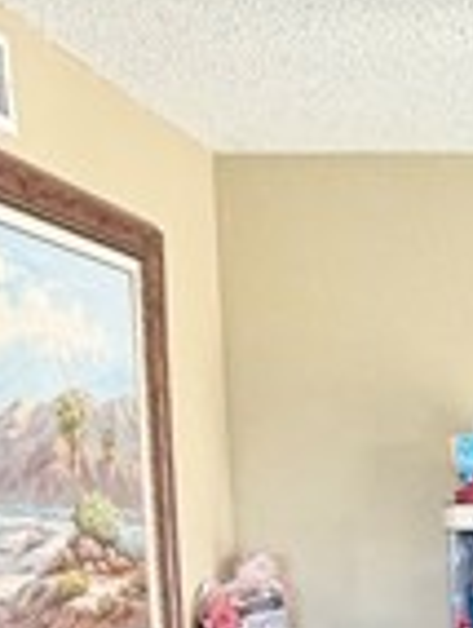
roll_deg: -1.1
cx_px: 659
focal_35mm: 63
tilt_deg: -9.4
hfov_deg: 20.7
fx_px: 1144
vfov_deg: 27.6
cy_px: 716
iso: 125
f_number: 2.2
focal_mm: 2.22
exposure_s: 1/99
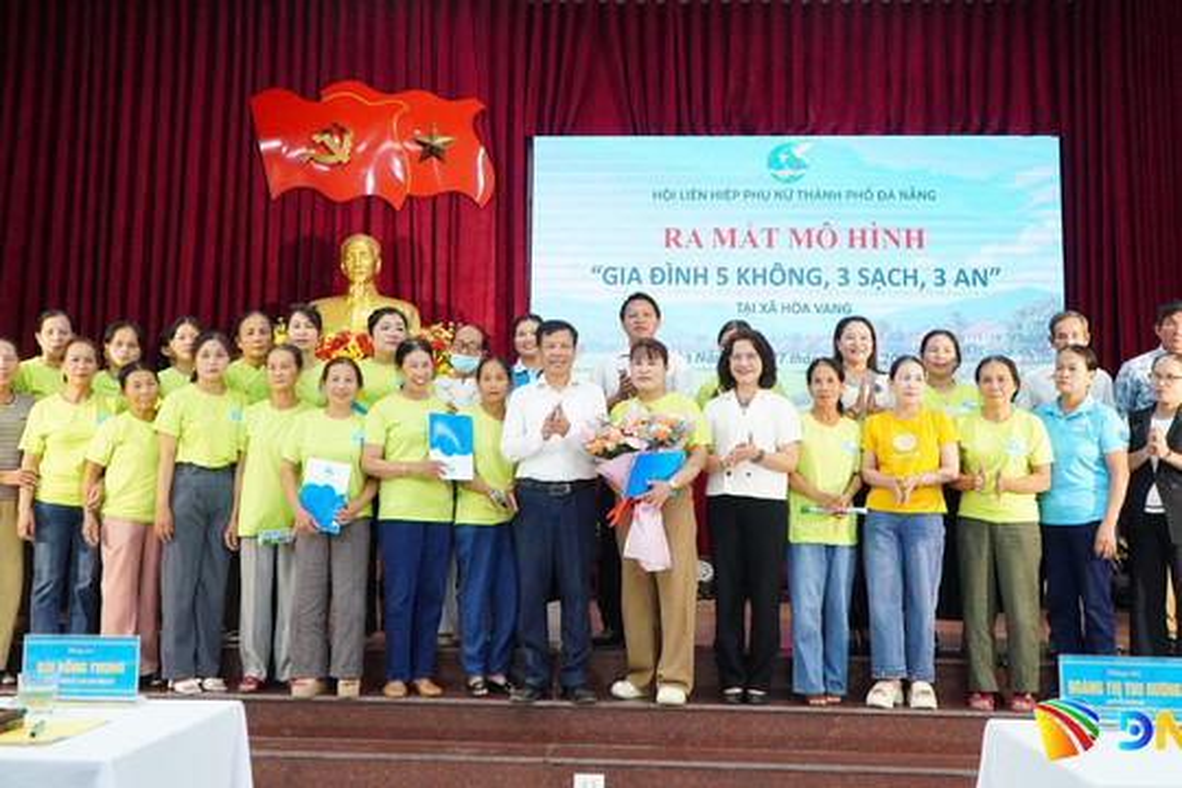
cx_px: 591
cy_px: 394
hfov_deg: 61.9
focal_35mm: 30
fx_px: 985
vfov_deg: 43.6
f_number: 4
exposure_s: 1/160
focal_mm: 20
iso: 1600
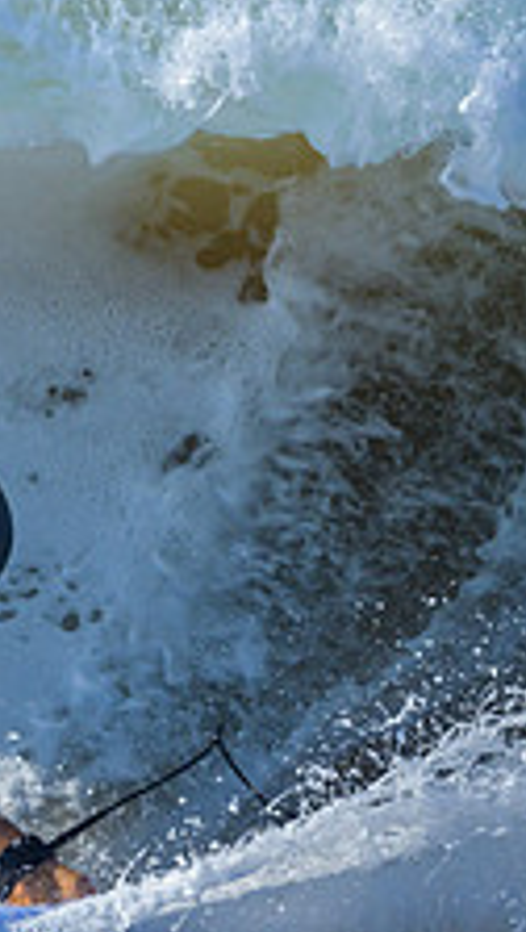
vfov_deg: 0.9
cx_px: -541
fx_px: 59307
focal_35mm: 2400
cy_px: 493
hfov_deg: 0.5
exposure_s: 1/2500
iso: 360
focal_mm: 800
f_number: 6.3
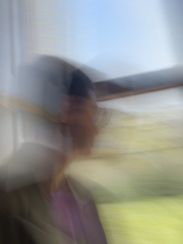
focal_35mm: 30
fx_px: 211
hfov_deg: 46.8
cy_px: 122
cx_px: 92
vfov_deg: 60.0
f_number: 1.9
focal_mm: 2.69
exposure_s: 1/140
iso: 20
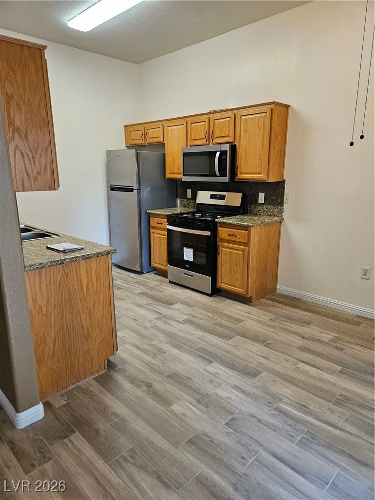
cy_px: 250
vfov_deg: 73.9
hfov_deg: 58.9
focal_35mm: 23
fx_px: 332
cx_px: 188
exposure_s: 1/120
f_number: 1.8
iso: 250
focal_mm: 5.4
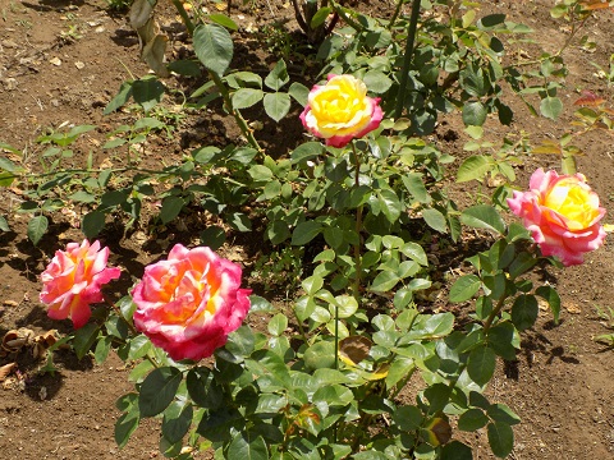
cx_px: 307
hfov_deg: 27.8
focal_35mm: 70
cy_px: 230
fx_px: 1242
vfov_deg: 21.0
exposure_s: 1/500
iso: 80
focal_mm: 12.5
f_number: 4.2
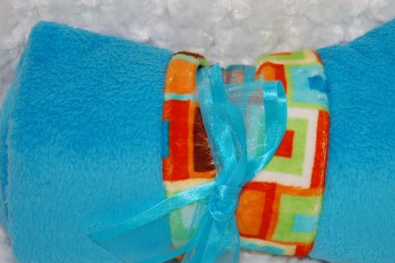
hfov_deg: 18.6
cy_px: 157
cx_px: 225
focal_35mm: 110
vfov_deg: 12.5
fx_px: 1202
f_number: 5.6
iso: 400
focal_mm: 55
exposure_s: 1/60
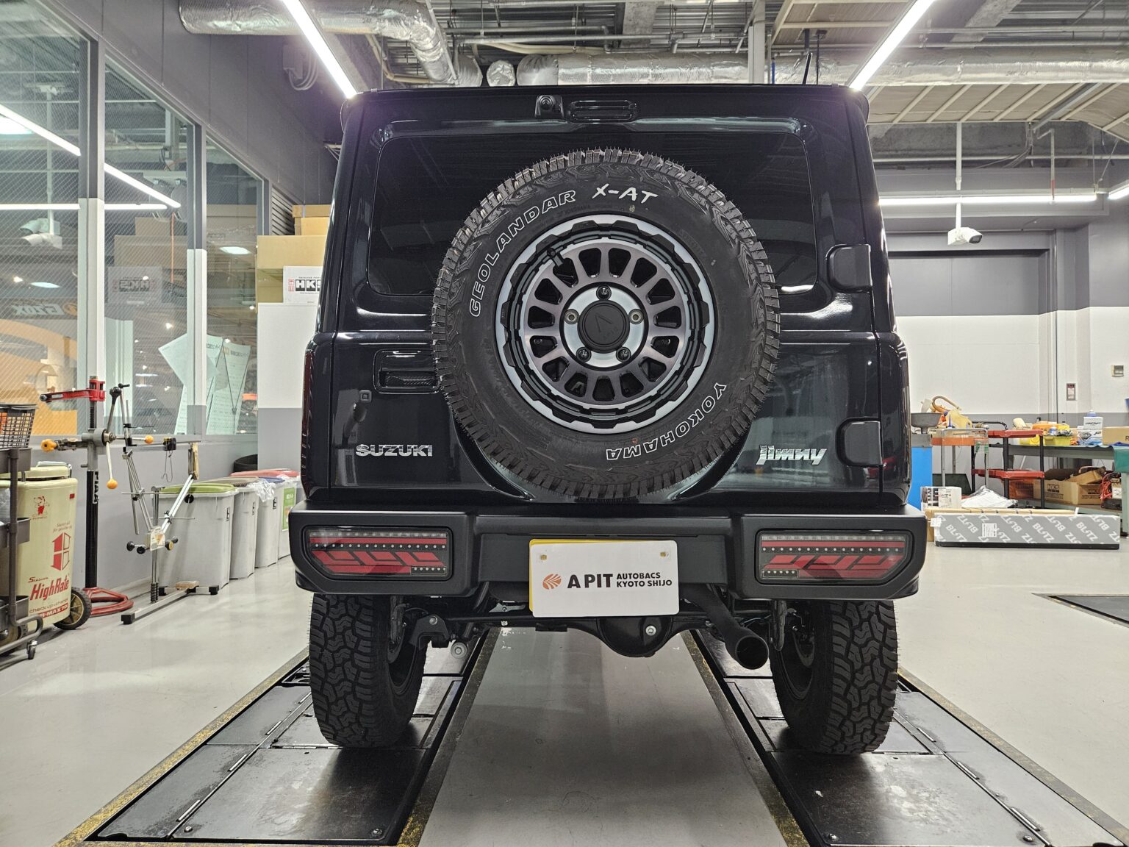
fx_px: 750
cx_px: 564
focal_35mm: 23
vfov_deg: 58.9
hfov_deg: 73.9
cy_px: 424
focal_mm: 5.4
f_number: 1.8
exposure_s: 1/100
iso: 500
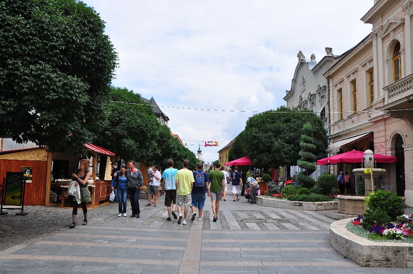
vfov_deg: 39.9
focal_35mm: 33
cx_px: 206
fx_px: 378
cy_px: 137
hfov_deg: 57.3
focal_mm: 22
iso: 200
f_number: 9
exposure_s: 1/320
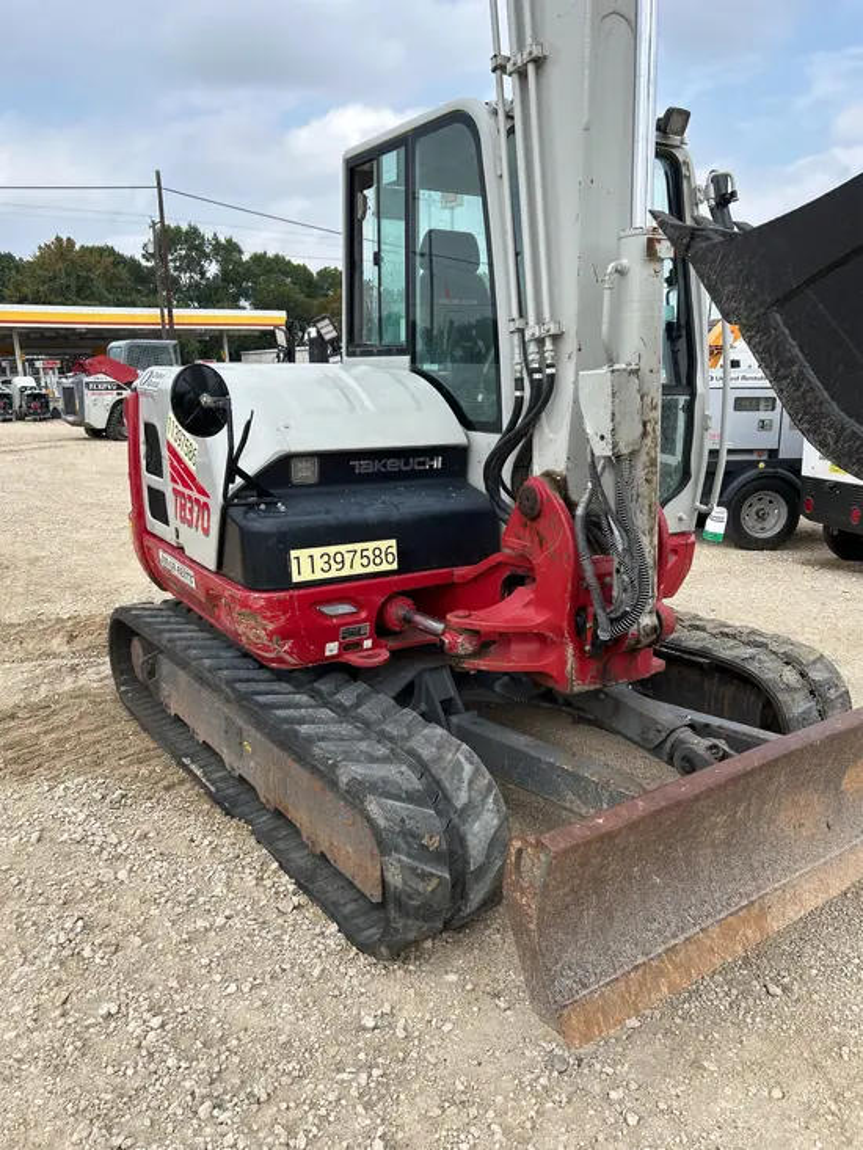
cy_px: 575
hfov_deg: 53.1
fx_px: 864
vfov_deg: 67.3
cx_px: 432
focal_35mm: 26
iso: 50
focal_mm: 5.7
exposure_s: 1/2841
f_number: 1.5
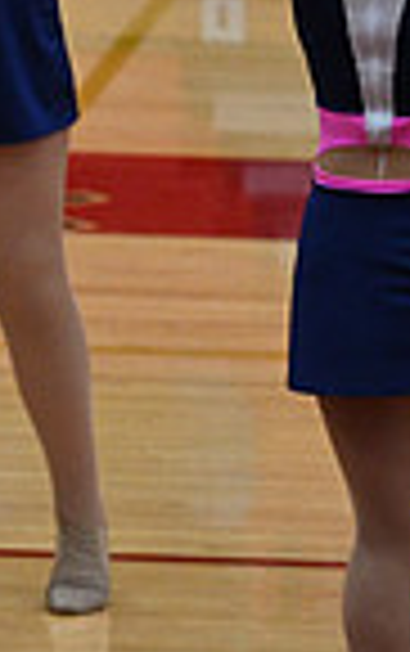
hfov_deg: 1.7
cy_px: 461
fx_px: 13458
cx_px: -843
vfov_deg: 2.8
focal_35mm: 755
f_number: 4
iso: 4000
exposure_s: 1/400
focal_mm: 185
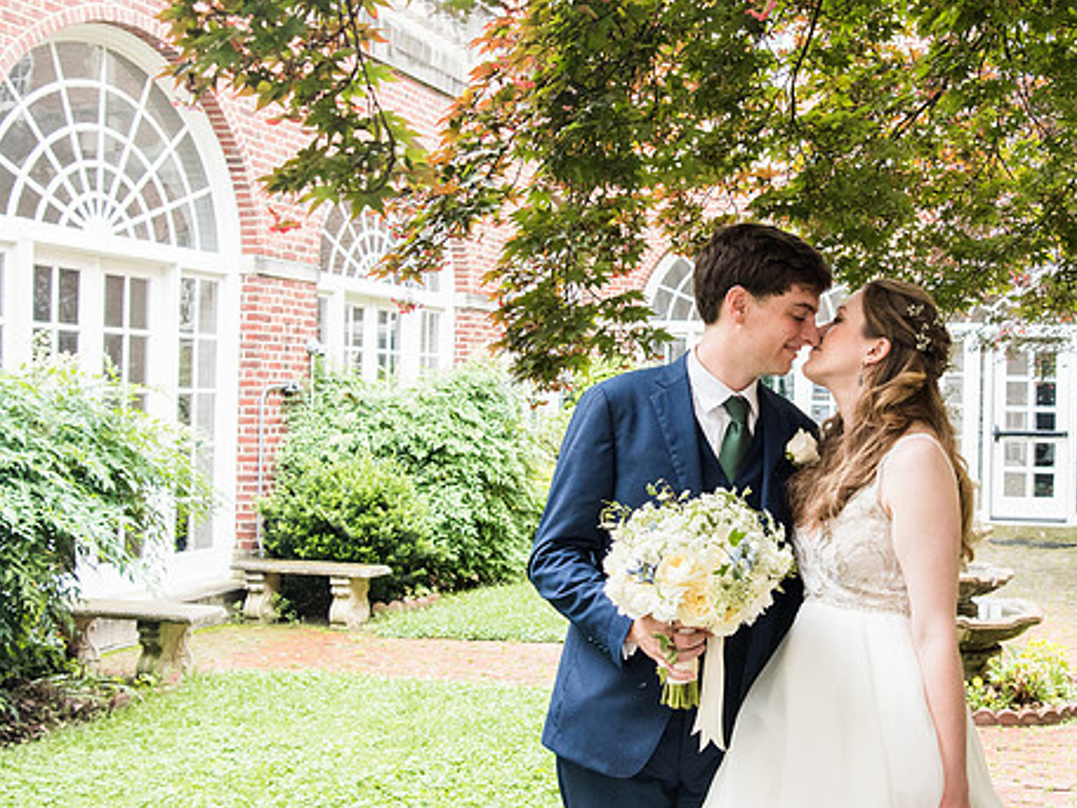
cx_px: 792
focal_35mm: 49
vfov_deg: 29.7
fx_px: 1525
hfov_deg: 38.0
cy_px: 381
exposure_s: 1/250
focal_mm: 30
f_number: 5
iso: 1000
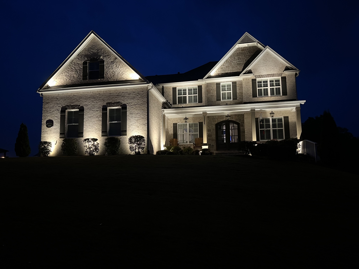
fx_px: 270
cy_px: 134
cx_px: 180
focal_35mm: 26
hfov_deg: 67.3
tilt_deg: +6.5
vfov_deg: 53.1
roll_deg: +0.9
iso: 1000
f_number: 1.5
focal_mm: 5.7
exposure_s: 1/24
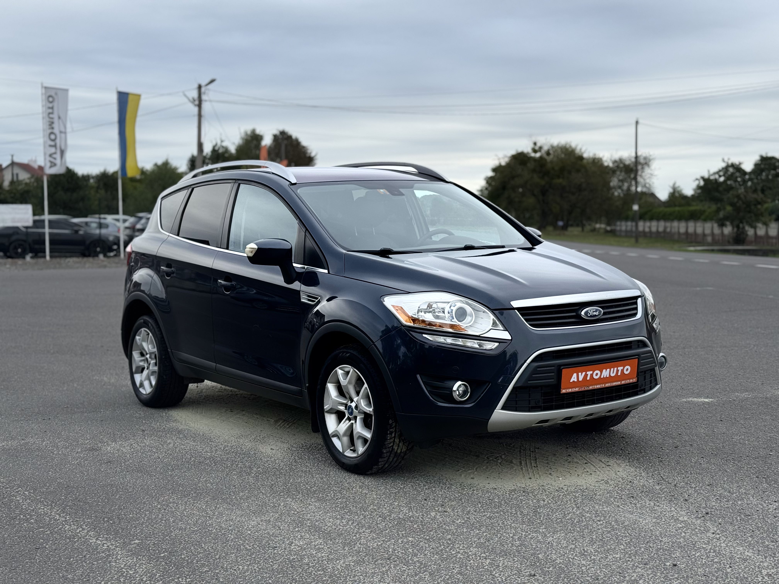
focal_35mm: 48
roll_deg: -0.3
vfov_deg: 30.3
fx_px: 1080
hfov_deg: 39.7
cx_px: 390
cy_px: 292
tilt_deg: -4.1
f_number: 1.78
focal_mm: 6.76
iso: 64
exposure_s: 1/854
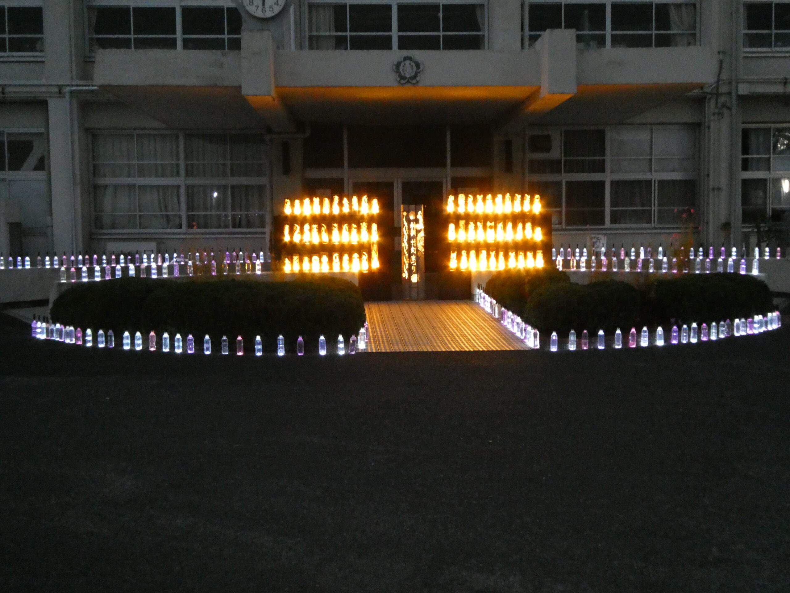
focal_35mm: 40
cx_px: 395
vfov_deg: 36.0
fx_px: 913
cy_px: 296
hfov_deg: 46.8
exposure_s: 1/13
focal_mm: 7.2
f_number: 3.8
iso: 1600
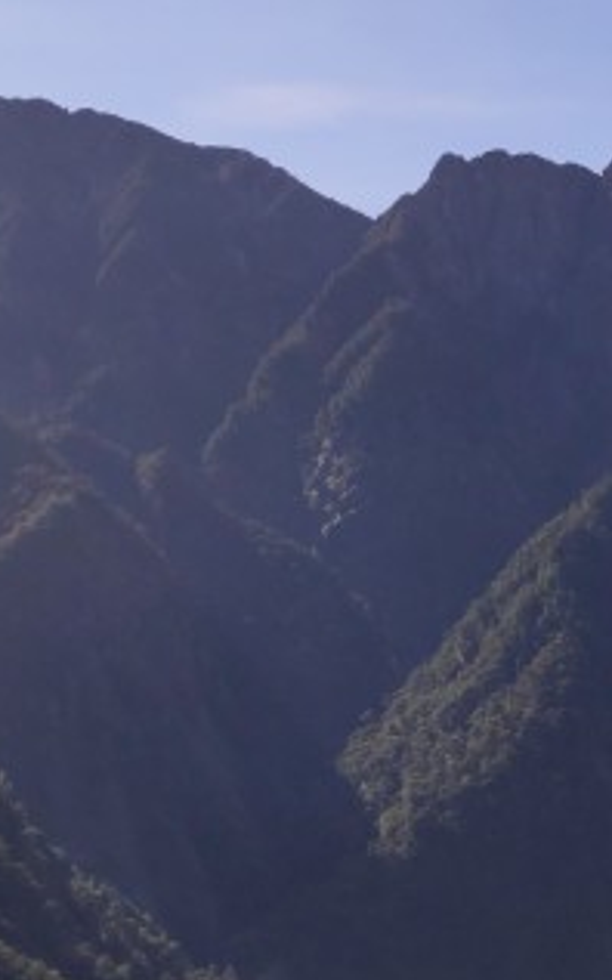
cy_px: 587
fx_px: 2376
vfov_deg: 23.3
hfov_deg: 14.4
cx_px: 615
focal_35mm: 89
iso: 112
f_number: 1.75
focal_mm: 4.77
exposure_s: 1/1740
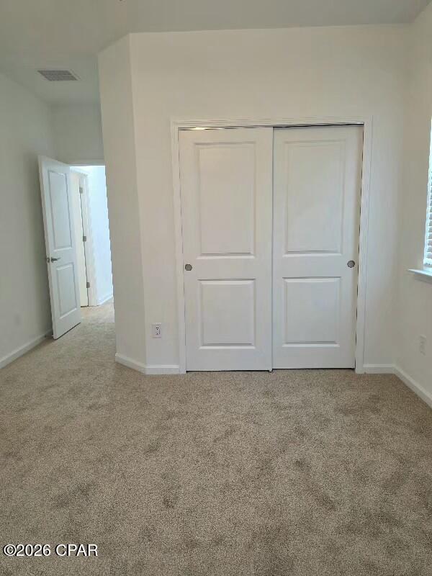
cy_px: 288
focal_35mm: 23
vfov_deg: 73.9
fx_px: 383
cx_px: 216
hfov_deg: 58.9
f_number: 1.4
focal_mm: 6.5
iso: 320
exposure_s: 1/120
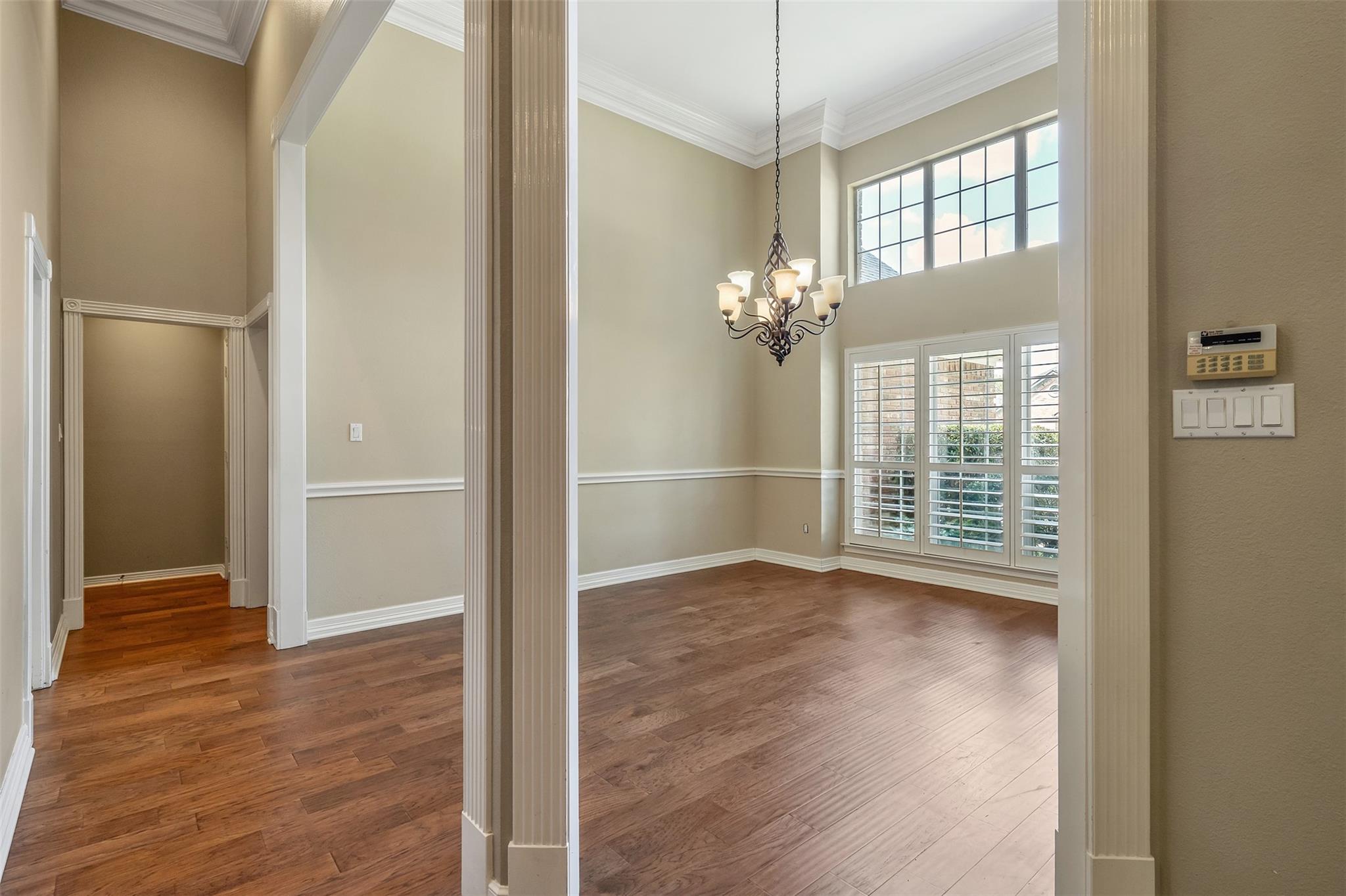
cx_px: 673
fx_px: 635
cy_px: 448
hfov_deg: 93.3
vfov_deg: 70.4
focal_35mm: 17
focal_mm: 17
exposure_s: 1/20
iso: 800
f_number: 8
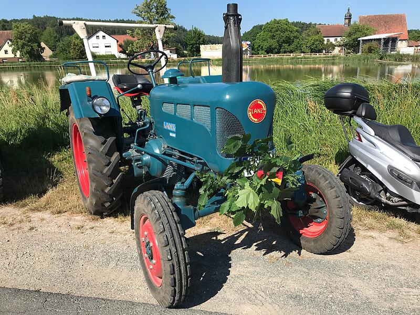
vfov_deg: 49.7
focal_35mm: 28
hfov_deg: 63.4
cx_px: 210
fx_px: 340
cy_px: 158
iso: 20
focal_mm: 3.99
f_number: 1.8
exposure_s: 1/1808
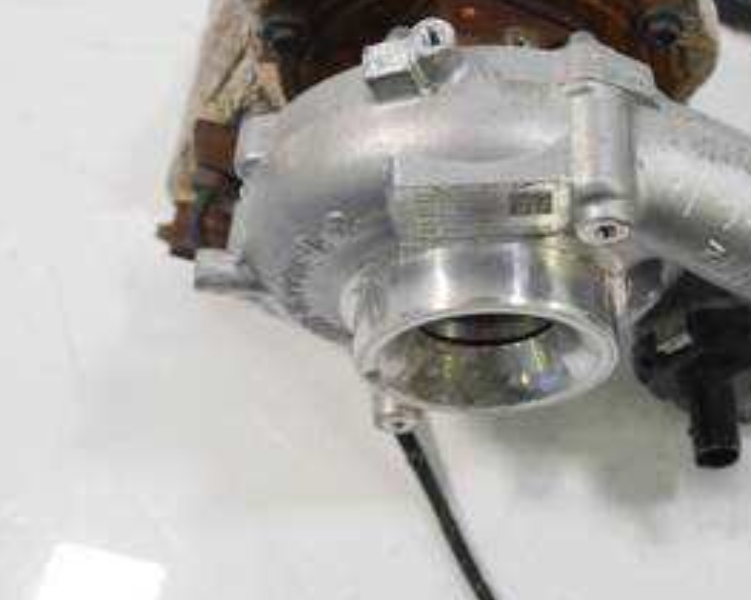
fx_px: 1266
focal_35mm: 57
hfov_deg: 32.1
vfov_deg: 26.6
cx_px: 611
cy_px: 231
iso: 500
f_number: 3.8
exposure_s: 1/60
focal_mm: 16
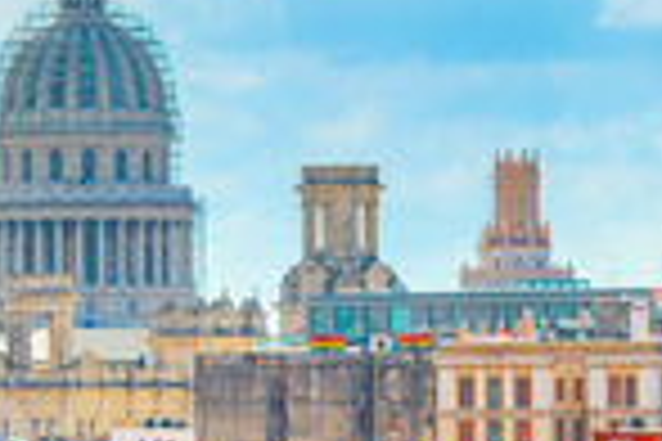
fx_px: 9083
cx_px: 167
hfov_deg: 4.2
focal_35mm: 494
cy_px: 371
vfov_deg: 2.8
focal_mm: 100
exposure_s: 1/400
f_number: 8
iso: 100
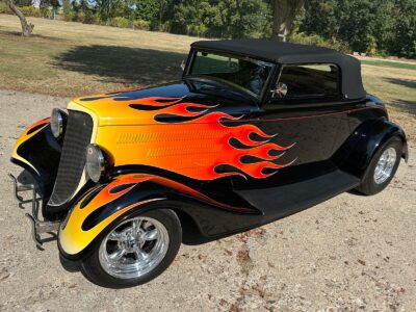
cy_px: 156
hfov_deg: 71.6
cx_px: 208
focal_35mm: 24
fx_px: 288
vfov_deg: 56.8
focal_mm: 6.86
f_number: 1.78
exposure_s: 1/4348
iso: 80
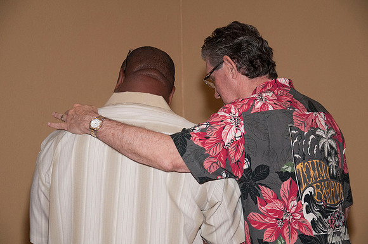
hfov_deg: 19.5
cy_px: 122
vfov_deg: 13.0
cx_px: 184
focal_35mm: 105
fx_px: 1072
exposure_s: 1/80
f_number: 5.6
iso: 800
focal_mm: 70
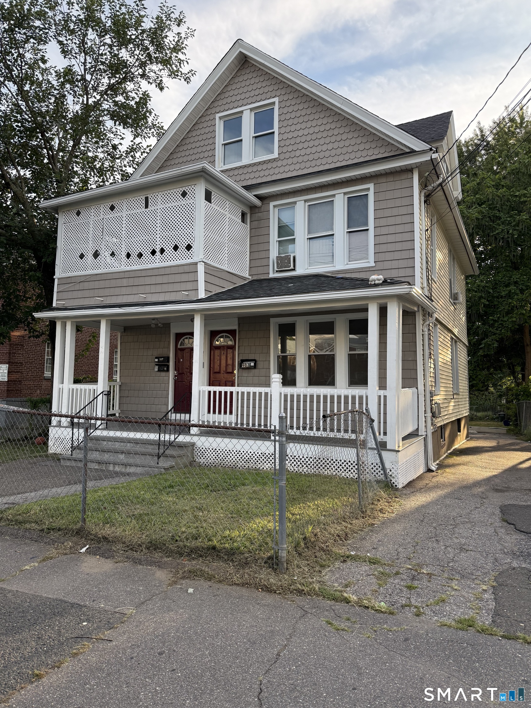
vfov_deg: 71.6
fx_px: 491
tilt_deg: +4.4
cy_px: 354
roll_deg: -2.5
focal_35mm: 24
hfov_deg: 56.8
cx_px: 266
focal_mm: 6.76
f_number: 1.78
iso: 100
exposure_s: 1/840
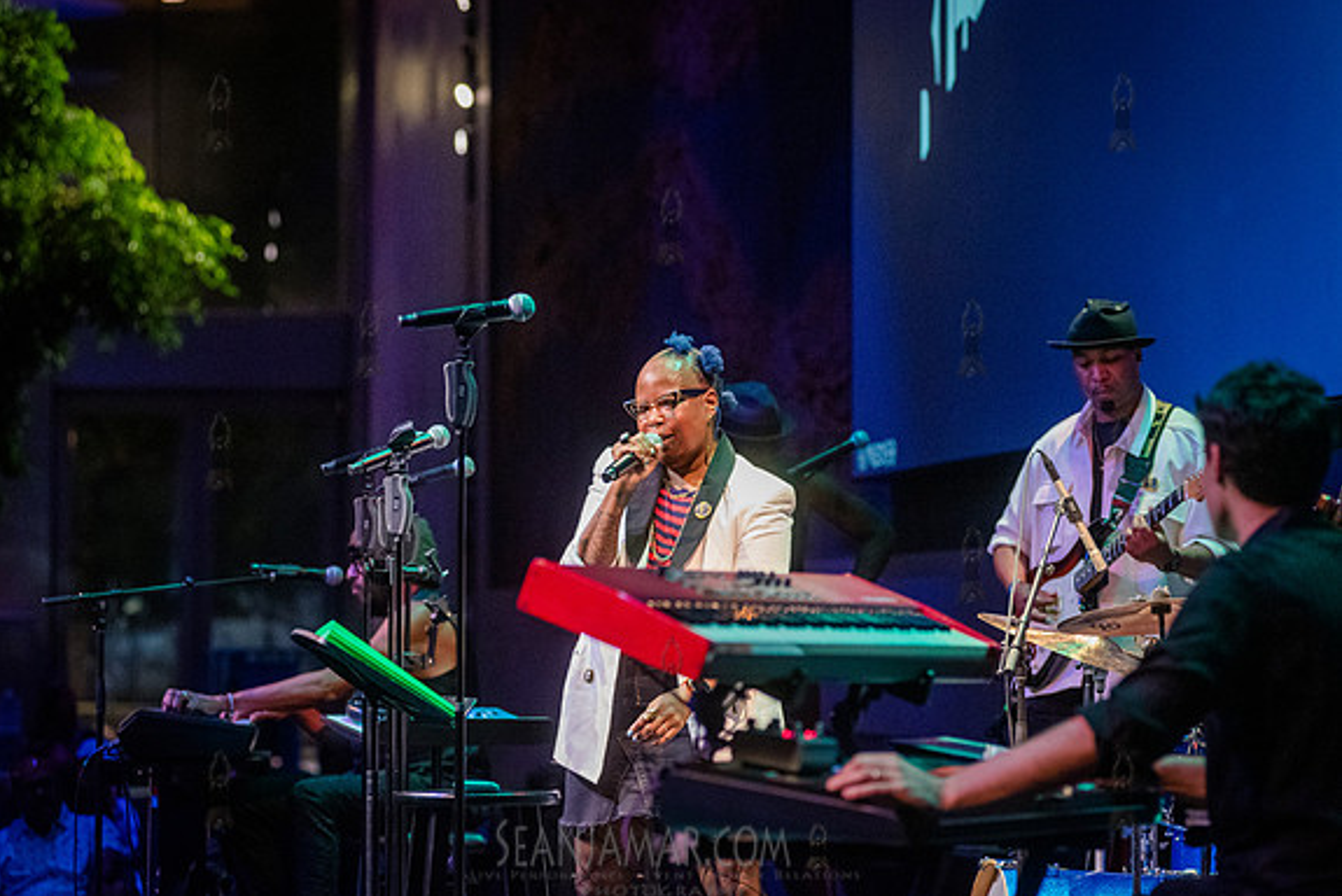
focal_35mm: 129
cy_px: 449
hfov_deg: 15.9
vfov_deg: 10.6
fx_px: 4811
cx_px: 670
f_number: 4
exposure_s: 1/400
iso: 6400
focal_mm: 125
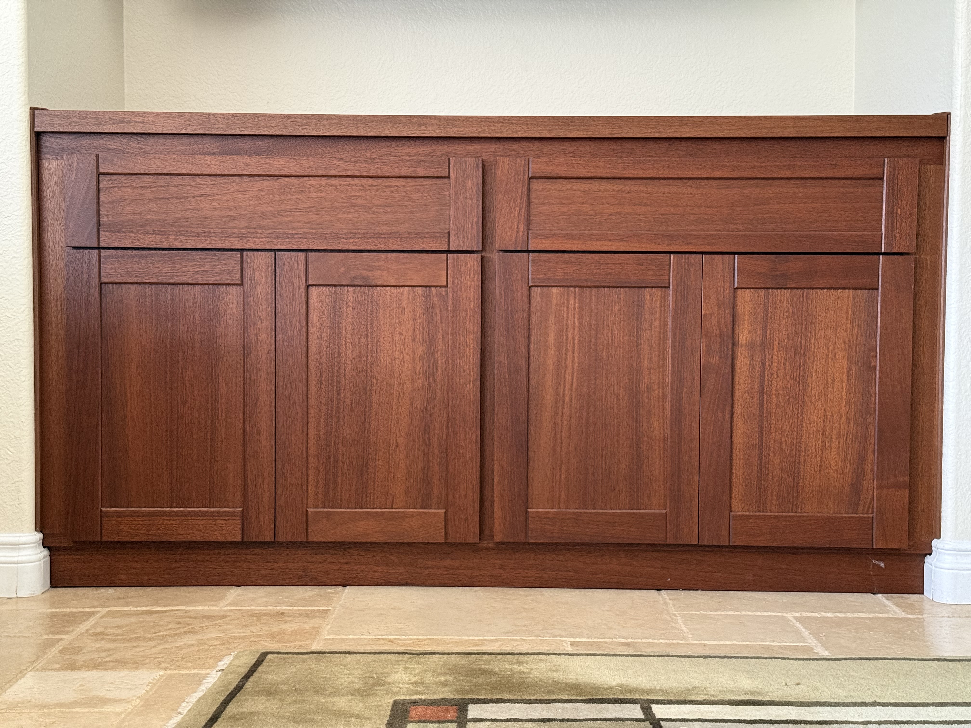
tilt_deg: -2.2
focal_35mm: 48
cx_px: 486
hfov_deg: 39.7
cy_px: 364
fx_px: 1346
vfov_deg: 30.3
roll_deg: -0.5
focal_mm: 6.76
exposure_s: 1/40
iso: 320
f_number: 1.78
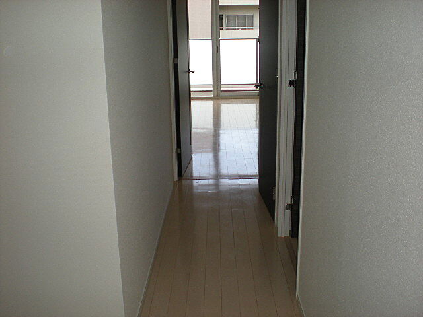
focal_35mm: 38
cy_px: 158
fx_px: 464
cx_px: 212
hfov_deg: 49.0
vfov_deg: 37.7
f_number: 3.1
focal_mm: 6.3
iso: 64
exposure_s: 1/54
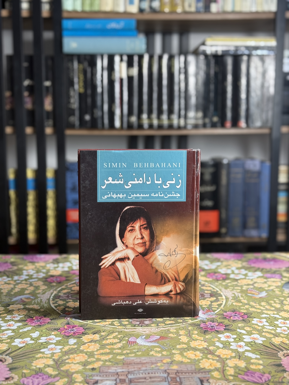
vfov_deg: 39.7
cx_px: 144
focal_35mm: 48
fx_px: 534
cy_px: 192
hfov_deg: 30.3
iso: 64
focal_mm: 6.76
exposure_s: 1/50
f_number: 1.78
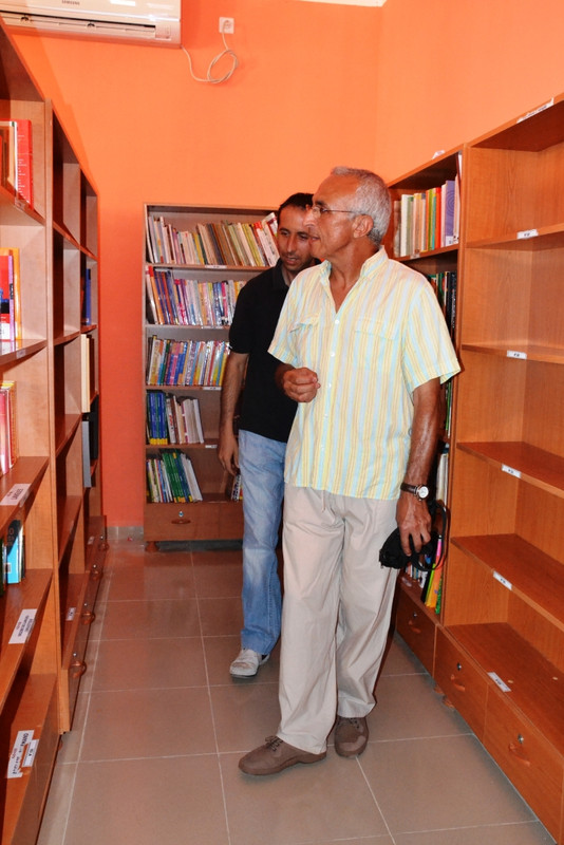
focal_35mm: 32
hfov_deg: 41.7
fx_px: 740
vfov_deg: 59.5
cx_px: 282
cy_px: 422
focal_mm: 21
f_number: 7.1
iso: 3200
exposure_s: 1/60
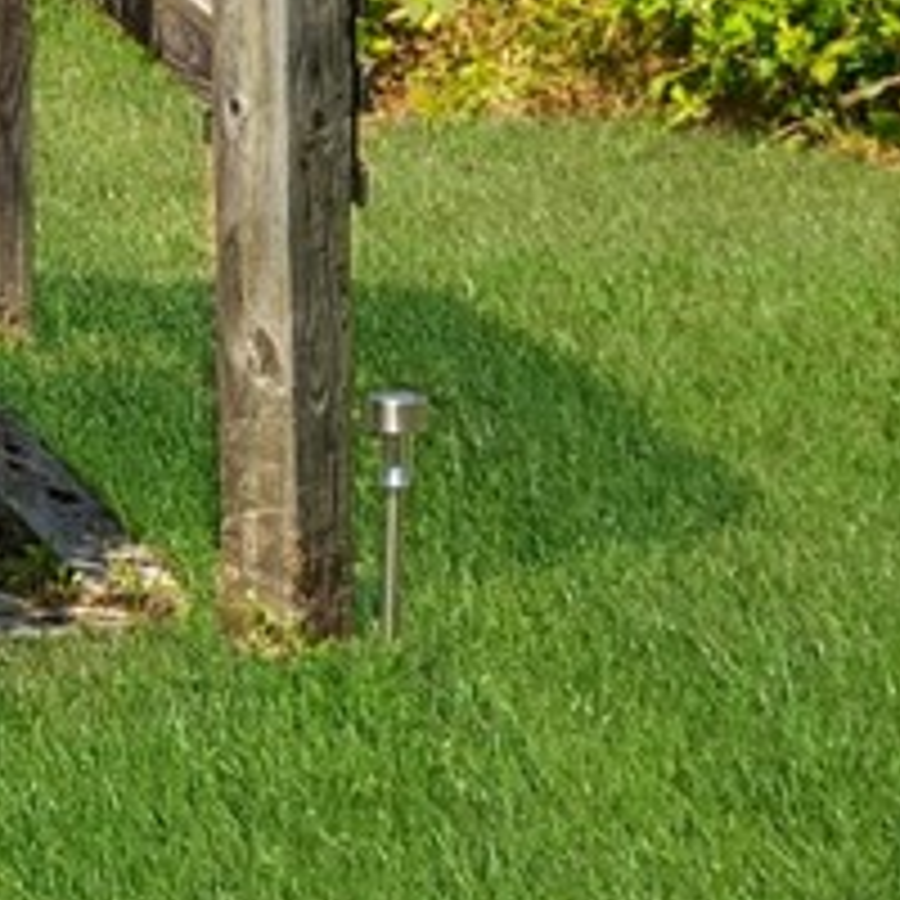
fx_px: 8413
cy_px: -578
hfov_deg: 5.9
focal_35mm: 286
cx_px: -1019
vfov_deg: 6.0
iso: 200
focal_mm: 62
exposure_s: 1/160
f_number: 7.1
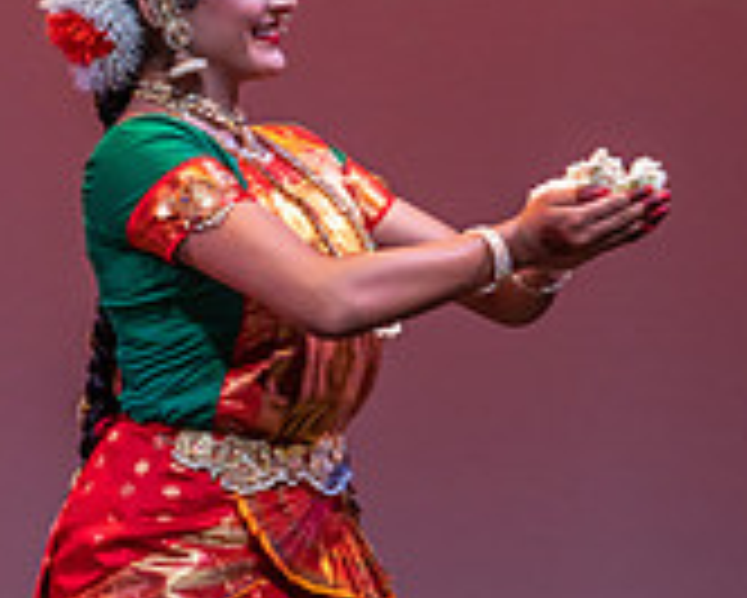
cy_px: 553
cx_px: 266
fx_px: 11238
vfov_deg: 3.0
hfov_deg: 3.8
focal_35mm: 508
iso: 2500
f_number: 4
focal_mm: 200
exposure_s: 1/250
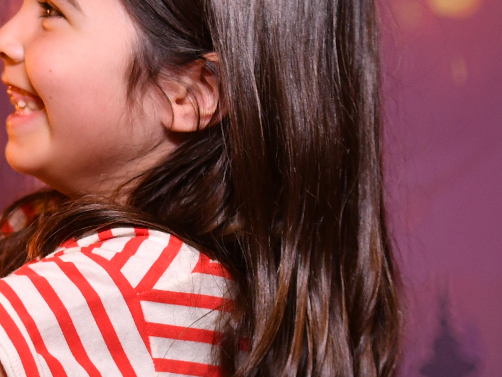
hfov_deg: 11.4
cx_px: -199
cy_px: 121
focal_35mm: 167
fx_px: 2422
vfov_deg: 8.9
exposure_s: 1/125
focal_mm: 35
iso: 640
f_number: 2.8
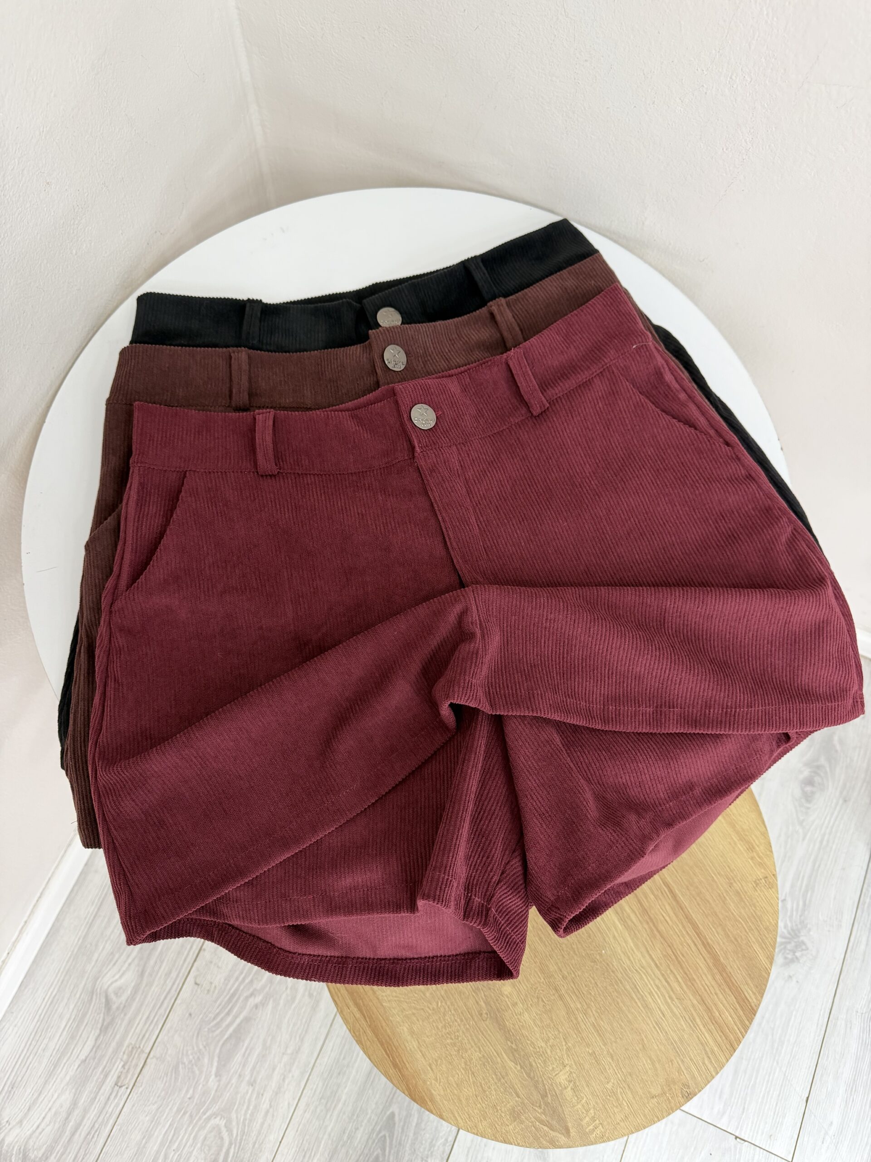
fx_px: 805
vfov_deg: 71.6
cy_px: 581
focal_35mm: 24
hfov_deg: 56.8
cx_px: 436
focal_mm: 6.76
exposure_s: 1/100
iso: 200
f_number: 1.78
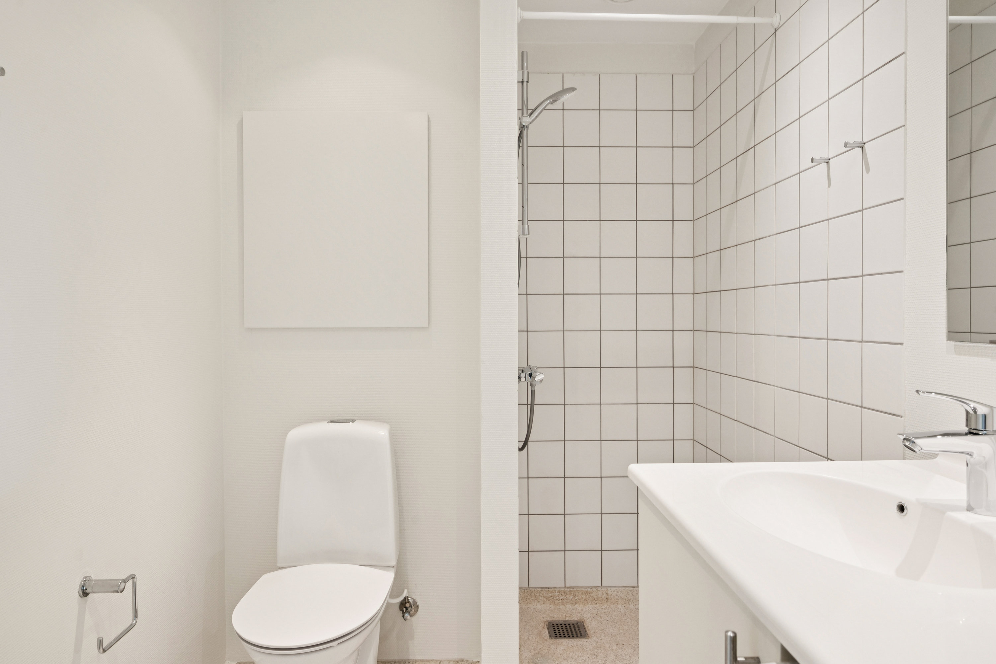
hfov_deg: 77.3
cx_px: 498
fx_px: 622
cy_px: 332
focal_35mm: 22
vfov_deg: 56.1
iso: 640
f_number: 9
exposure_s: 1/20
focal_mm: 22.5
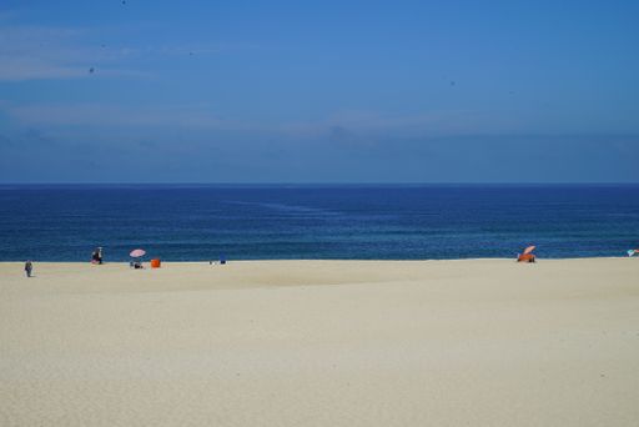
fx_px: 1243
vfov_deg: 19.5
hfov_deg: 28.8
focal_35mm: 70
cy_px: 214
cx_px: 320
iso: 100
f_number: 14
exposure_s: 1/250
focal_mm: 70
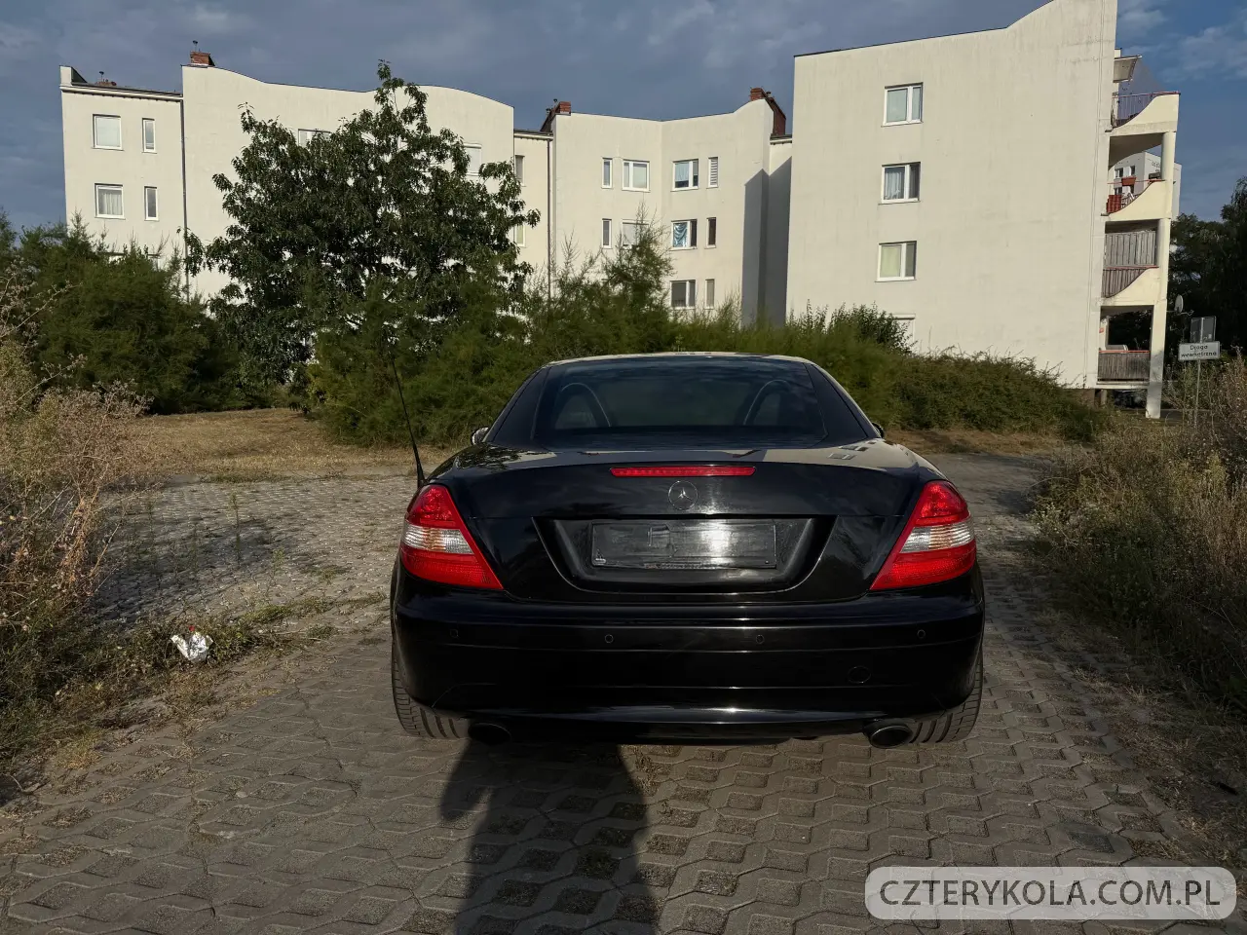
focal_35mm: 24
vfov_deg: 56.8
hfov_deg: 71.6
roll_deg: -0.8
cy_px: 468
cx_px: 624
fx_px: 865
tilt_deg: -5.2
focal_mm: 6.76
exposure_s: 1/14286
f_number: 1.78
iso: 80
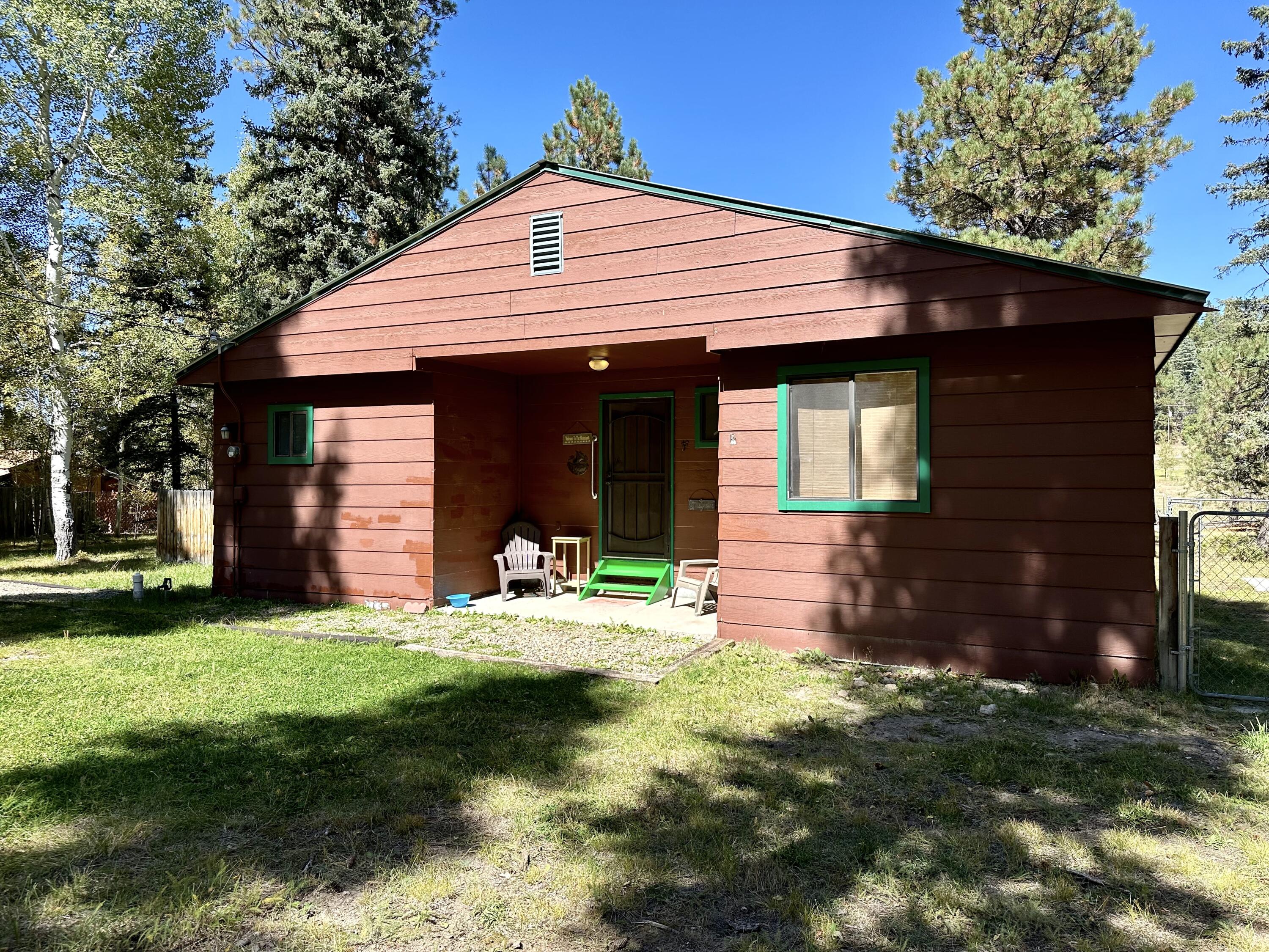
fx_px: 880
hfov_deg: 71.6
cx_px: 634
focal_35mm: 24
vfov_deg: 56.8
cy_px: 476
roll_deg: -0.4
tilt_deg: +0.4
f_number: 1.78
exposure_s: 1/1721
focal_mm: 6.86
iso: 80
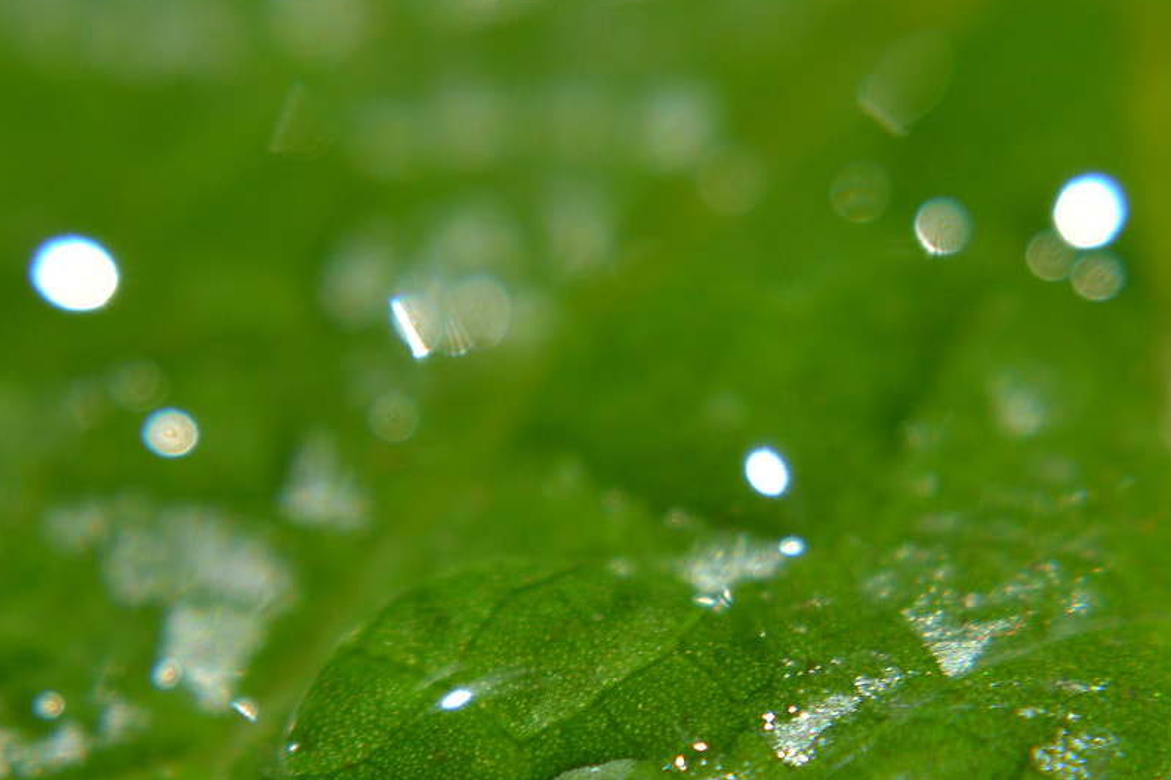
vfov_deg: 2.3
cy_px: 685
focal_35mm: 607
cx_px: 494
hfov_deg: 3.4
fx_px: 19739
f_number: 8
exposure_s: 1/125
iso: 110
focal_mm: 200
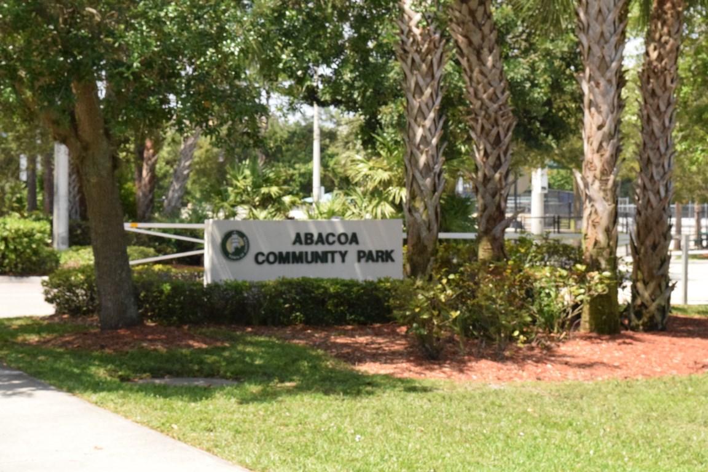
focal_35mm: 82
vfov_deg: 16.6
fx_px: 1622
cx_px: 354
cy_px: 236
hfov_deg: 24.6
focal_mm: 55
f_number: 16
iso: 3200
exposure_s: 1/1000
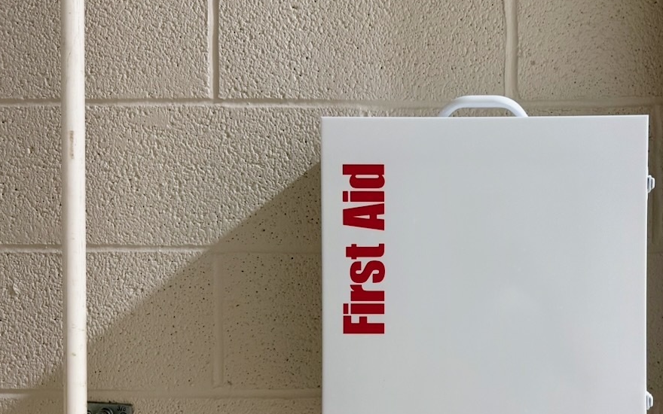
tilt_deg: -2.1
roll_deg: -0.1
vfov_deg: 34.2
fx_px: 669
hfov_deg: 51.4
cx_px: 463
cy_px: 267
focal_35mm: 37
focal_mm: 6.76
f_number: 1.78
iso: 200
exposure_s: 1/73
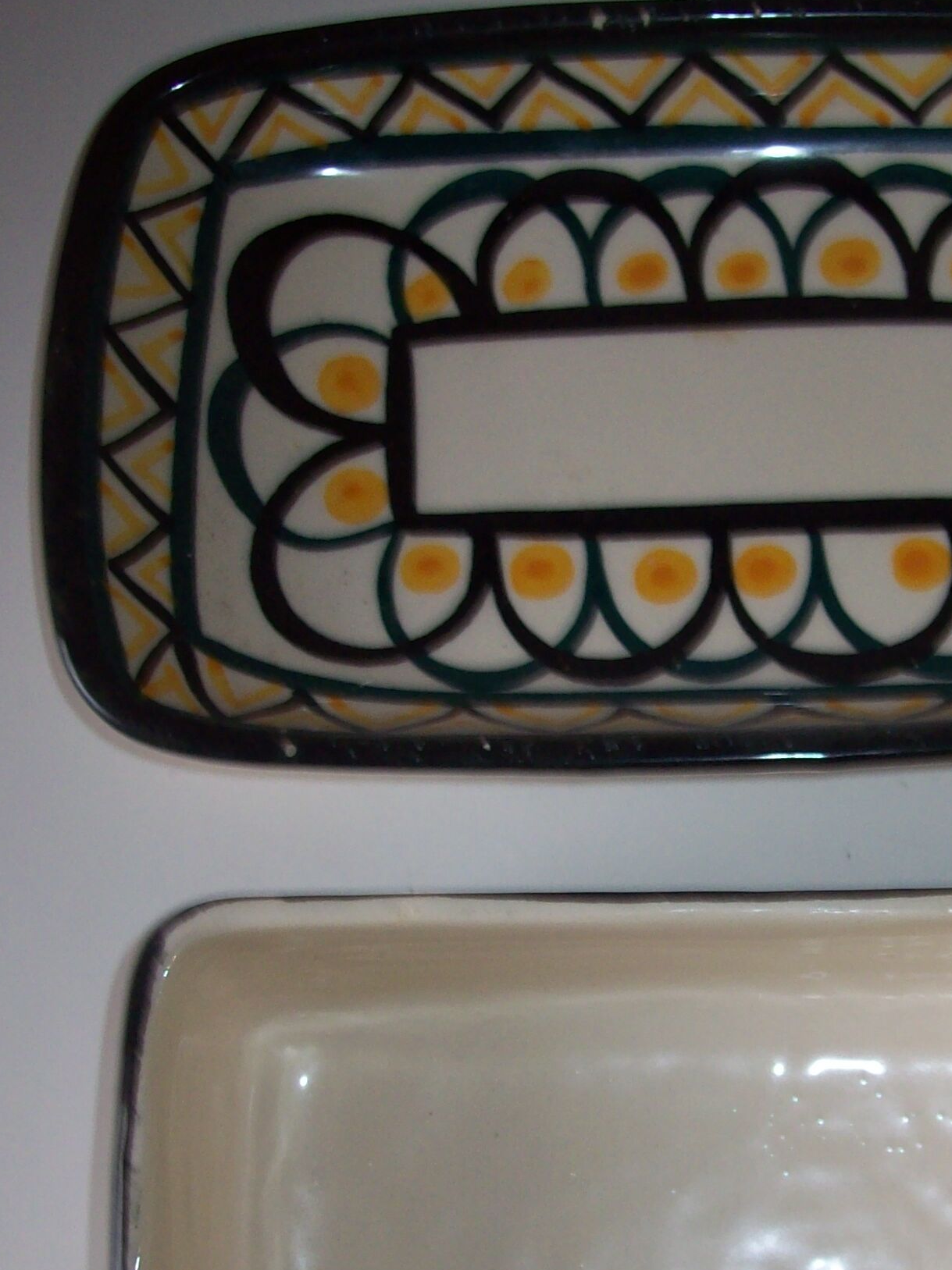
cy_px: 820
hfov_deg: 23.1
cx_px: 671
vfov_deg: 30.6
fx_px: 2312
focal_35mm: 63
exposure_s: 1/64
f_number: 2.7
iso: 80
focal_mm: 6
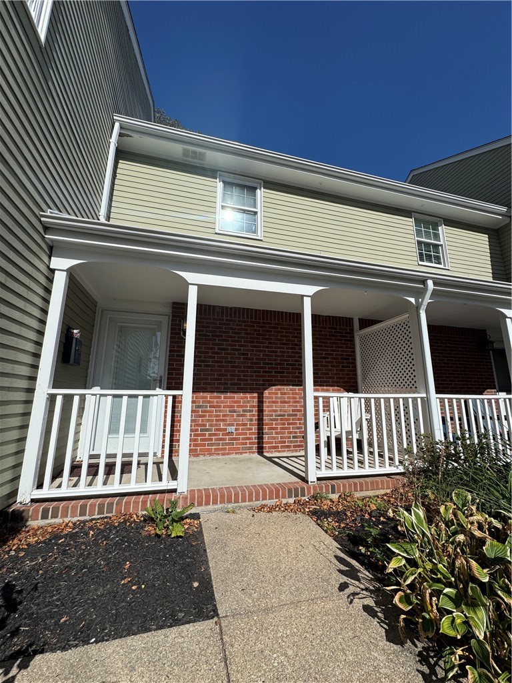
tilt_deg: +11.7
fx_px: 276
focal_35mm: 14
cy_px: 342
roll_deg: -0.9
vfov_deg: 102.1
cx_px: 256
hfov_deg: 85.7
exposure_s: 1/3906
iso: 40
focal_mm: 2.22
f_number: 2.2
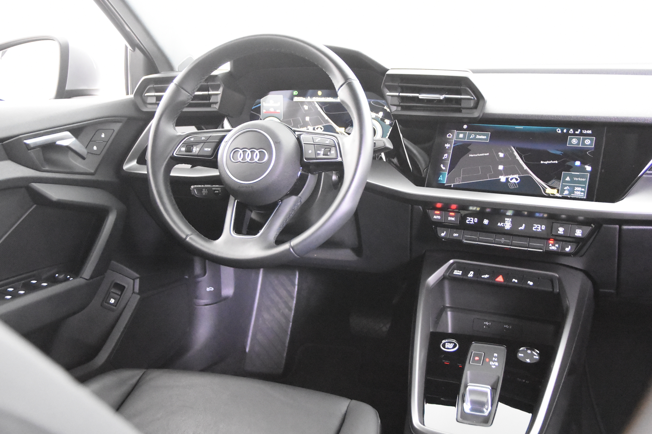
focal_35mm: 39
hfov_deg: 49.6
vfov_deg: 34.2
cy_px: 217
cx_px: 326
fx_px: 706
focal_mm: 26
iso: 12800
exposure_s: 1/40
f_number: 3.2
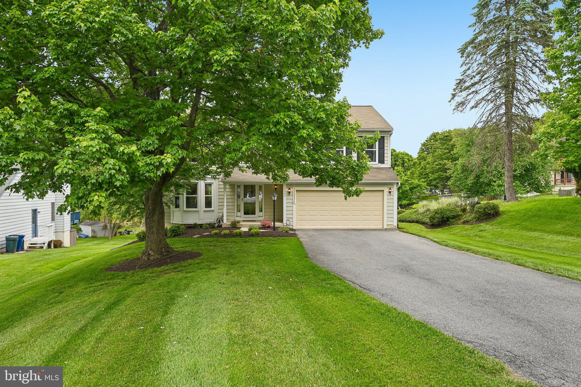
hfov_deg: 79.9
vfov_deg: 58.3
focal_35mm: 22
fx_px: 347
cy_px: 194
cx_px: 290
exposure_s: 1/60
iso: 100
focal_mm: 21.5
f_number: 8
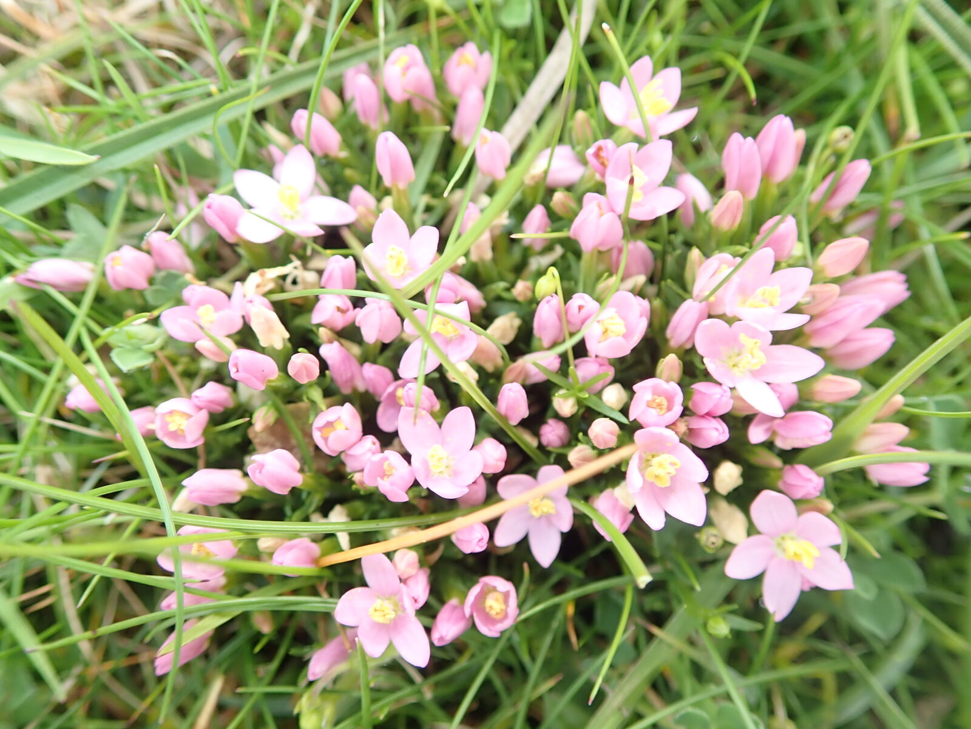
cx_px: 486
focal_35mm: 30
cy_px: 364
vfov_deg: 46.8
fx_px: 842
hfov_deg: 60.0
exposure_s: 1/30
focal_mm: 5.5
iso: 100
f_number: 6.3
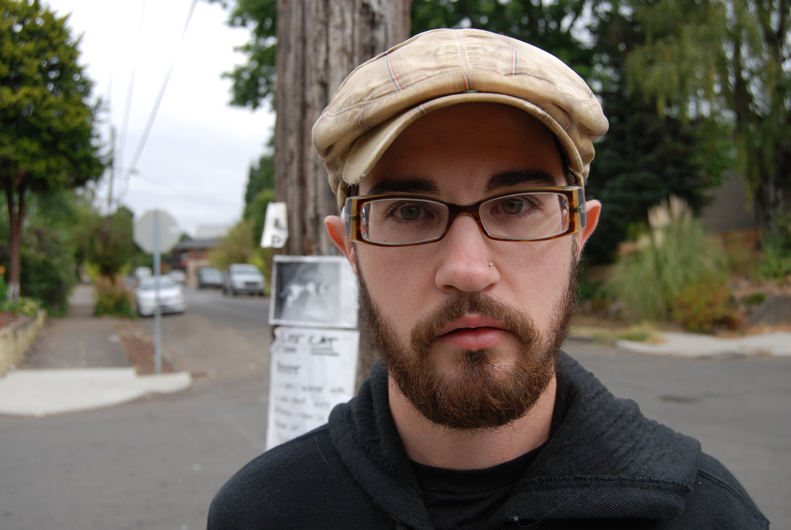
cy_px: 265
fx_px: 858
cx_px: 396
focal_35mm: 39
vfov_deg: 34.3
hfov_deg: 49.5
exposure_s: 1/125
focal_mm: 26
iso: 100
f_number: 5.6
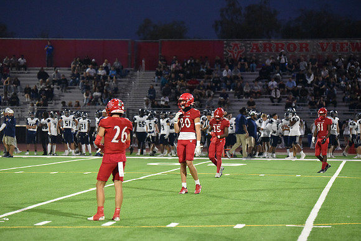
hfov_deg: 15.2
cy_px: 120
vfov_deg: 10.2
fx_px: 1354
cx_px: 180
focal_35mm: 135
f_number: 2.8
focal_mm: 135
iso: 9000
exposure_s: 1/1000
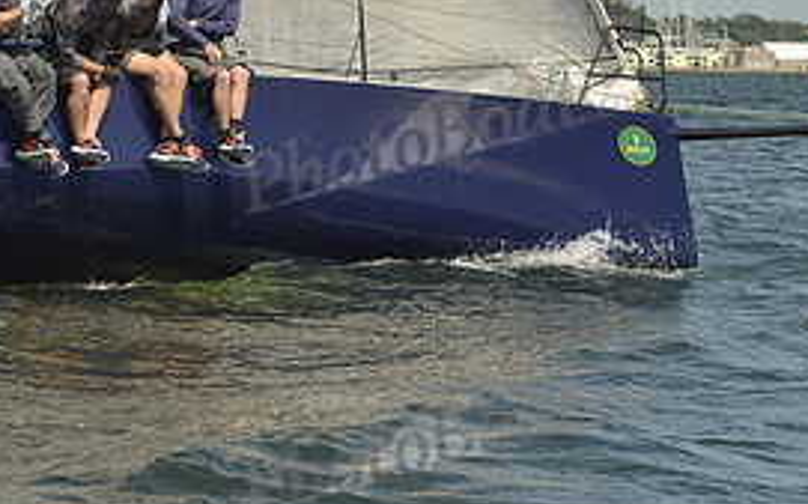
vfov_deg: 8.5
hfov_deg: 13.6
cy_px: 22
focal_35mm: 153
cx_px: 89
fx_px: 3367
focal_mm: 70
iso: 280
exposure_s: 1/1600
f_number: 8
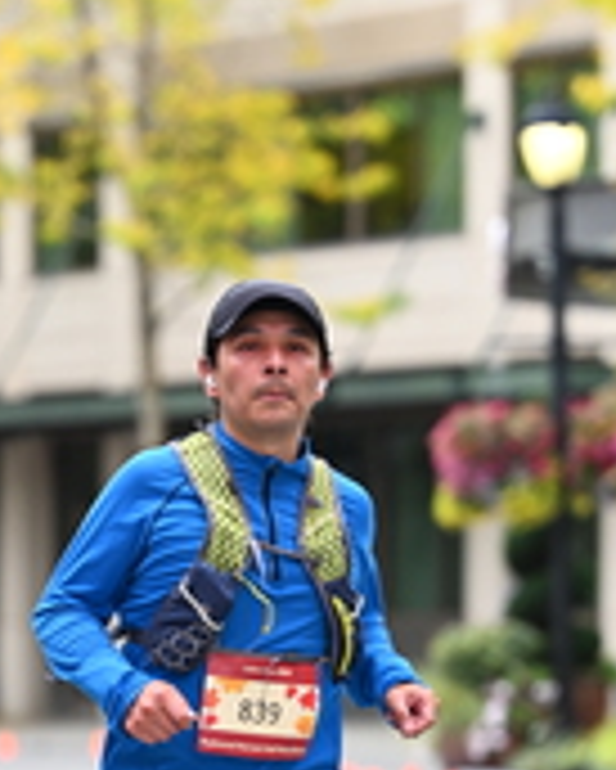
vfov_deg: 5.3
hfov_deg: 4.3
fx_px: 8265
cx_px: 169
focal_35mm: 363
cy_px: 509
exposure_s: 1/1250
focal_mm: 120
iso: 640
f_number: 2.8
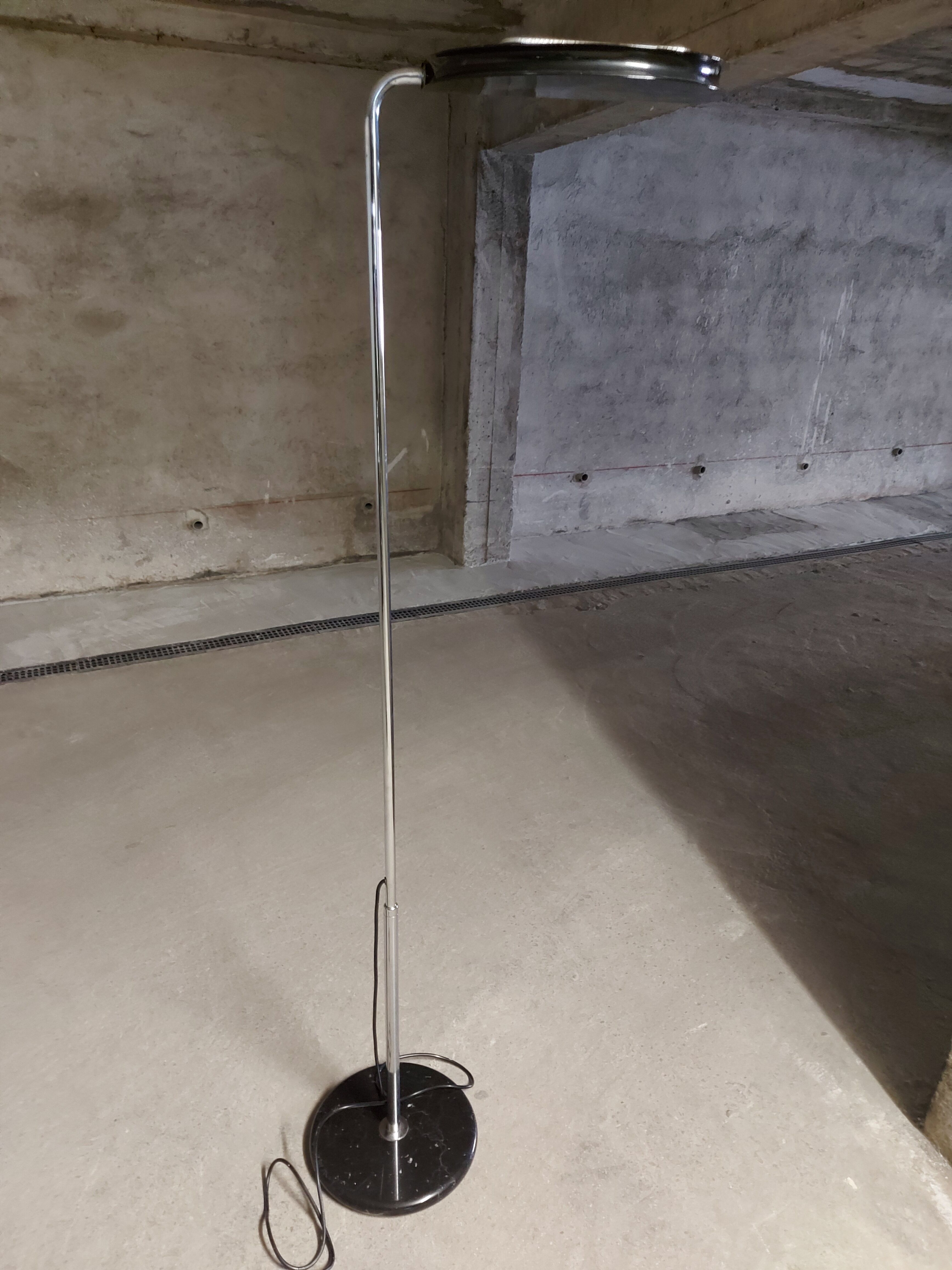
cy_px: 635
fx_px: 880
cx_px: 476
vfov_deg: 71.6
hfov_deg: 56.8
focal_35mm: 24
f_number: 1.8
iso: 640
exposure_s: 1/33
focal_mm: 5.23
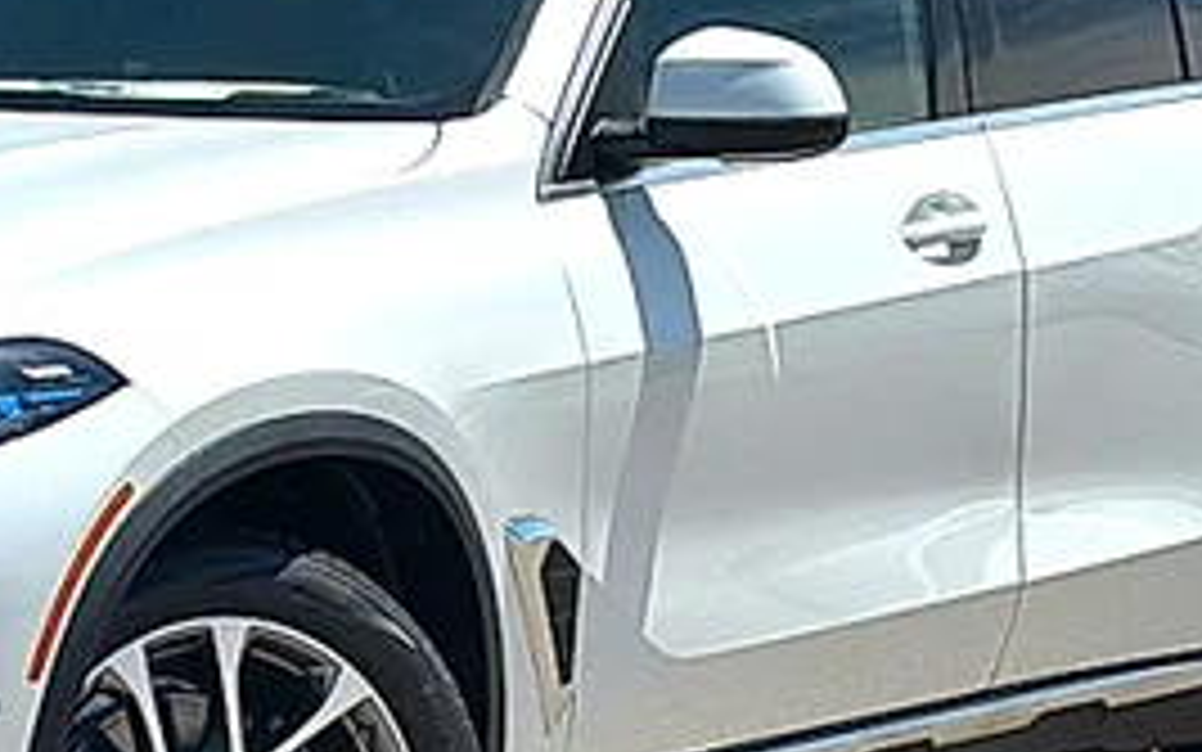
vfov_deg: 7.6
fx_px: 5636
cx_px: 194
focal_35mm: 172
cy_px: 430
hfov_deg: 12.1
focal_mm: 6.86
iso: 64
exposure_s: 1/6289
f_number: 1.78
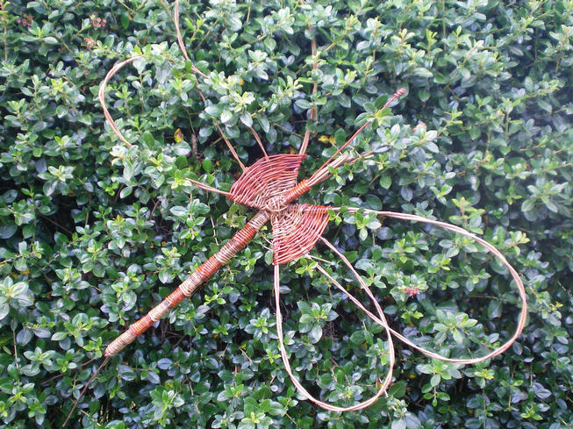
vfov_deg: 29.1
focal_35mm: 50
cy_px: 214
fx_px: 827
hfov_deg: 38.2
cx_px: 286
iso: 80
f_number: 3.7
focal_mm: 8.4
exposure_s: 1/60
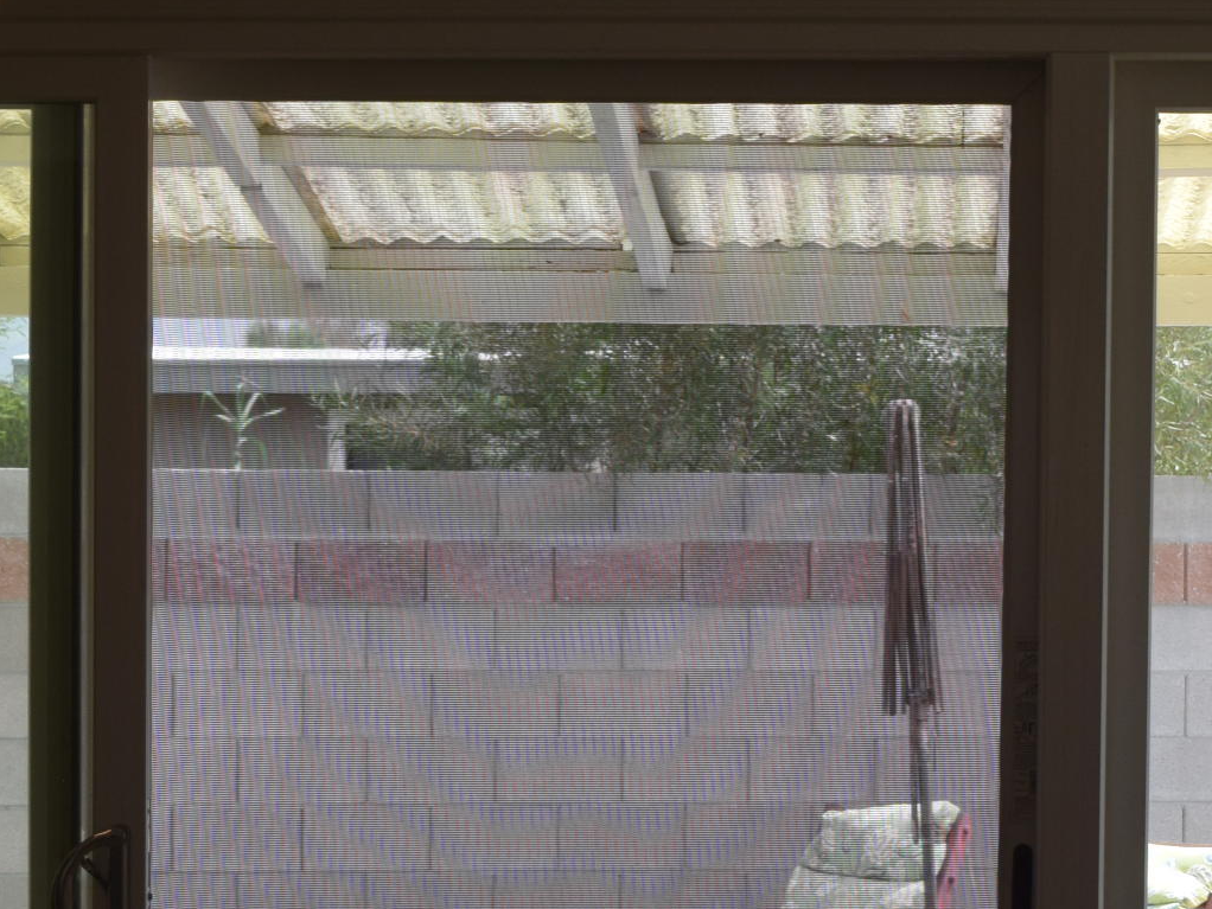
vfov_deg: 11.6
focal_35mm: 127
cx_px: 638
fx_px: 4448
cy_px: 716
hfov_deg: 15.5
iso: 280
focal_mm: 30
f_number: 8
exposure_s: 1/250
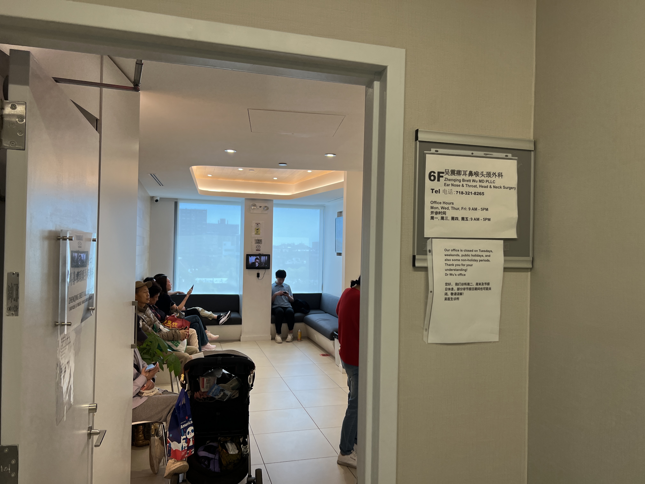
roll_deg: -0.8
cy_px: 242
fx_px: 484
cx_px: 322
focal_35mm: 26
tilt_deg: +0.2
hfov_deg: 67.3
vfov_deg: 53.1
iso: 50
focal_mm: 5.7
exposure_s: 1/120
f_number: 1.5
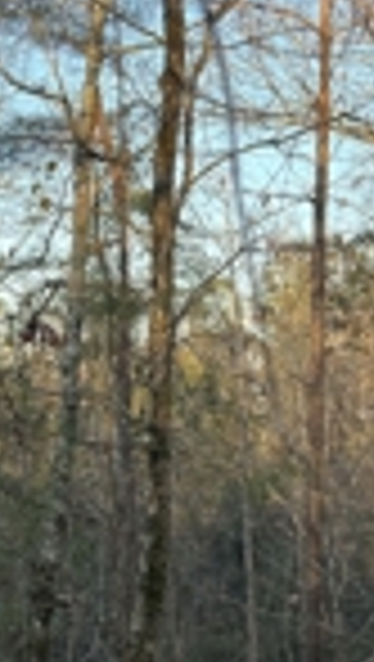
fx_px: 1354
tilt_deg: +1.4
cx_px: 59
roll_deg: +0.2
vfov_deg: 27.4
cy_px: 405
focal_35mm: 77
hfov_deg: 15.6
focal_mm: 5.7
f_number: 1.5
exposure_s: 1/513
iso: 50
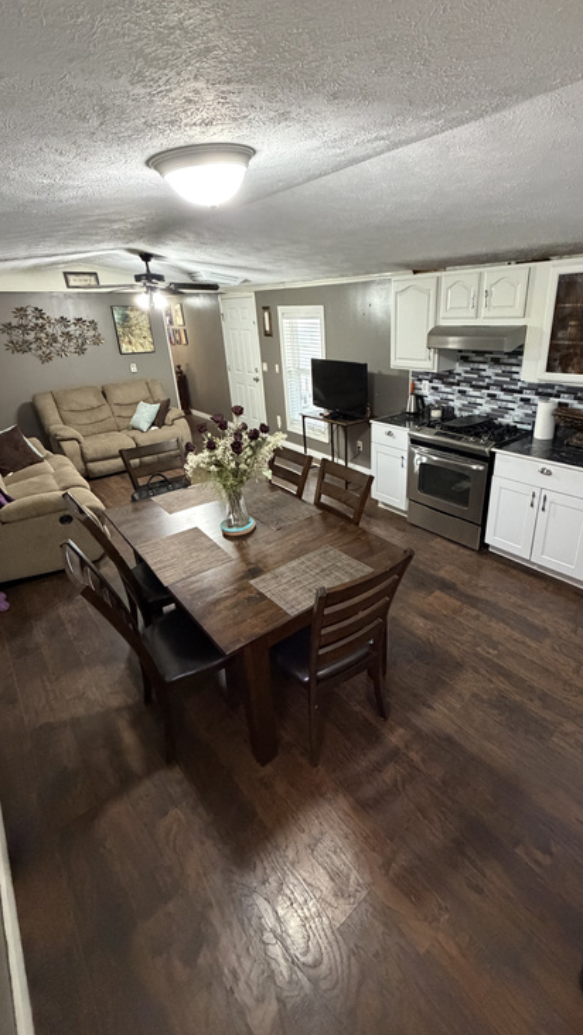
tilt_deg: -22.3
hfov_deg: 66.6
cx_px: 341
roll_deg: +1.9
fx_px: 440
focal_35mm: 16
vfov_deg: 99.3
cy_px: 498
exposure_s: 1/60
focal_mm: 2.22
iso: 1000
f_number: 2.2
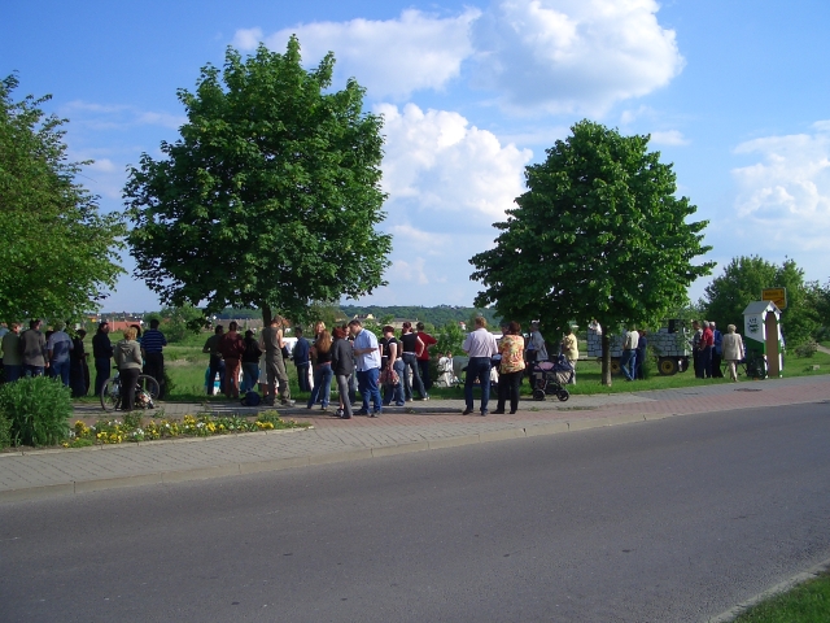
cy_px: 312
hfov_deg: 52.6
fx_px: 839
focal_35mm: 35
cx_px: 415
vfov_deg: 40.7
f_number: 4.3
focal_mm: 5.8
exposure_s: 1/500
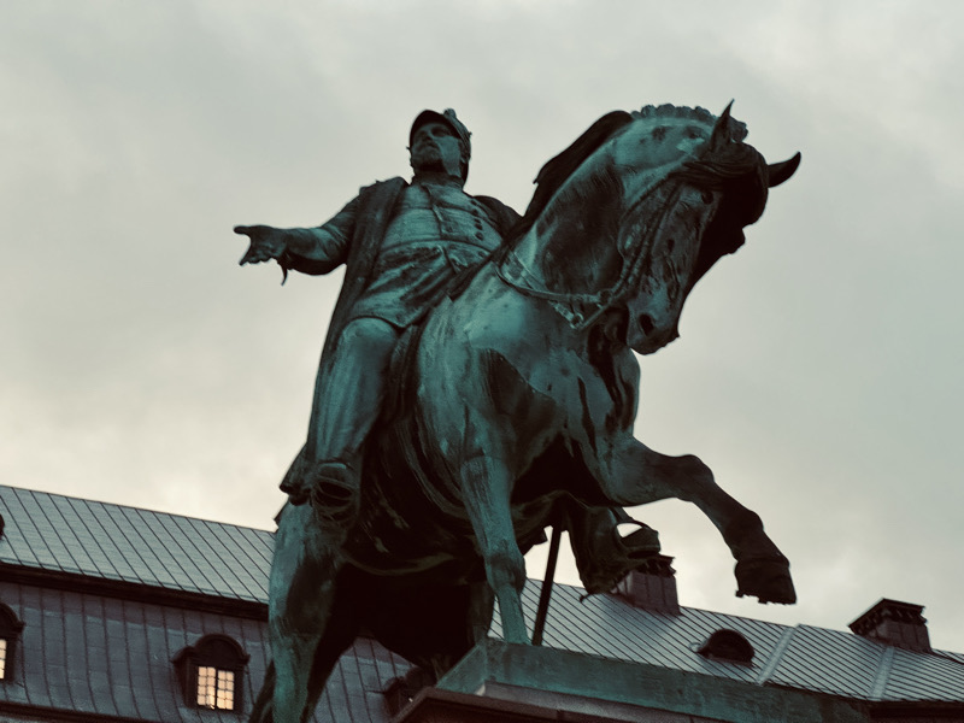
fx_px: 2144
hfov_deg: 25.3
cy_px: 362
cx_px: 482
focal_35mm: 77
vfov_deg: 19.1
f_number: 2.8
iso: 250
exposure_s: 1/50
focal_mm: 9
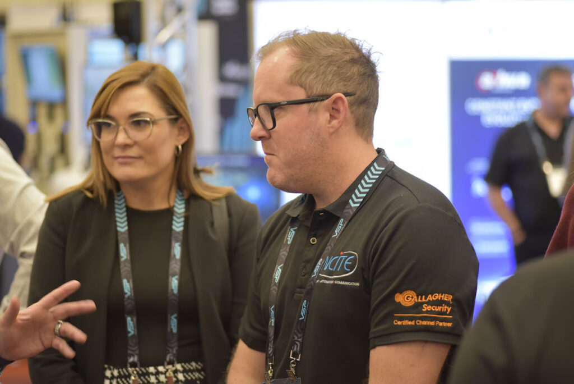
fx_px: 1595
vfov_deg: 13.7
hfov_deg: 20.4
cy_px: 192
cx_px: 287
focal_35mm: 100
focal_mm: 100
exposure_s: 1/125
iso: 2200
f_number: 2.8
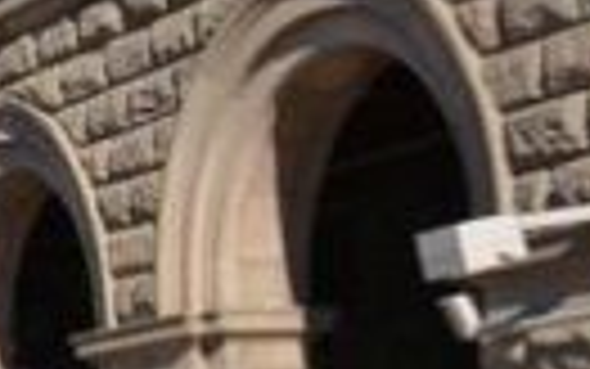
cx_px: -730
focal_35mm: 146
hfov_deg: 12.1
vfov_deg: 8.8
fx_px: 2349
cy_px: 488
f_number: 9
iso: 100
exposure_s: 1/320
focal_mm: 18
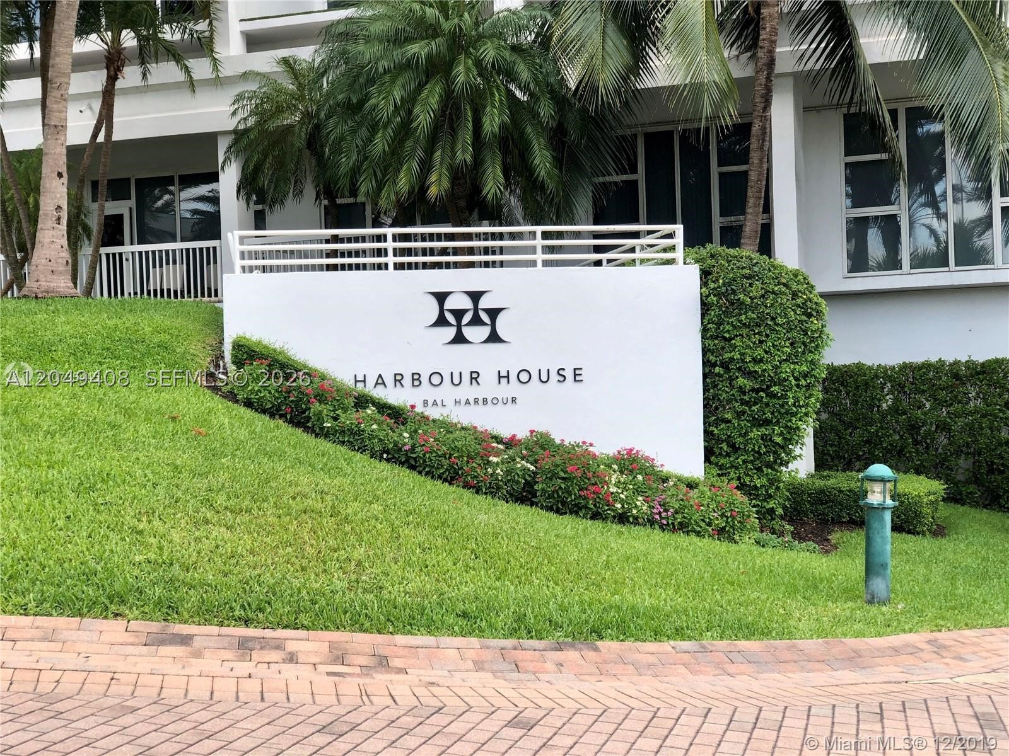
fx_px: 1516
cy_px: 378
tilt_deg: +1.0
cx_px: 504
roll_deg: +1.5
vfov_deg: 28.0
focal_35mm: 52
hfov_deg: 36.8
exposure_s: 1/153
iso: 16
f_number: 2.4
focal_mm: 6
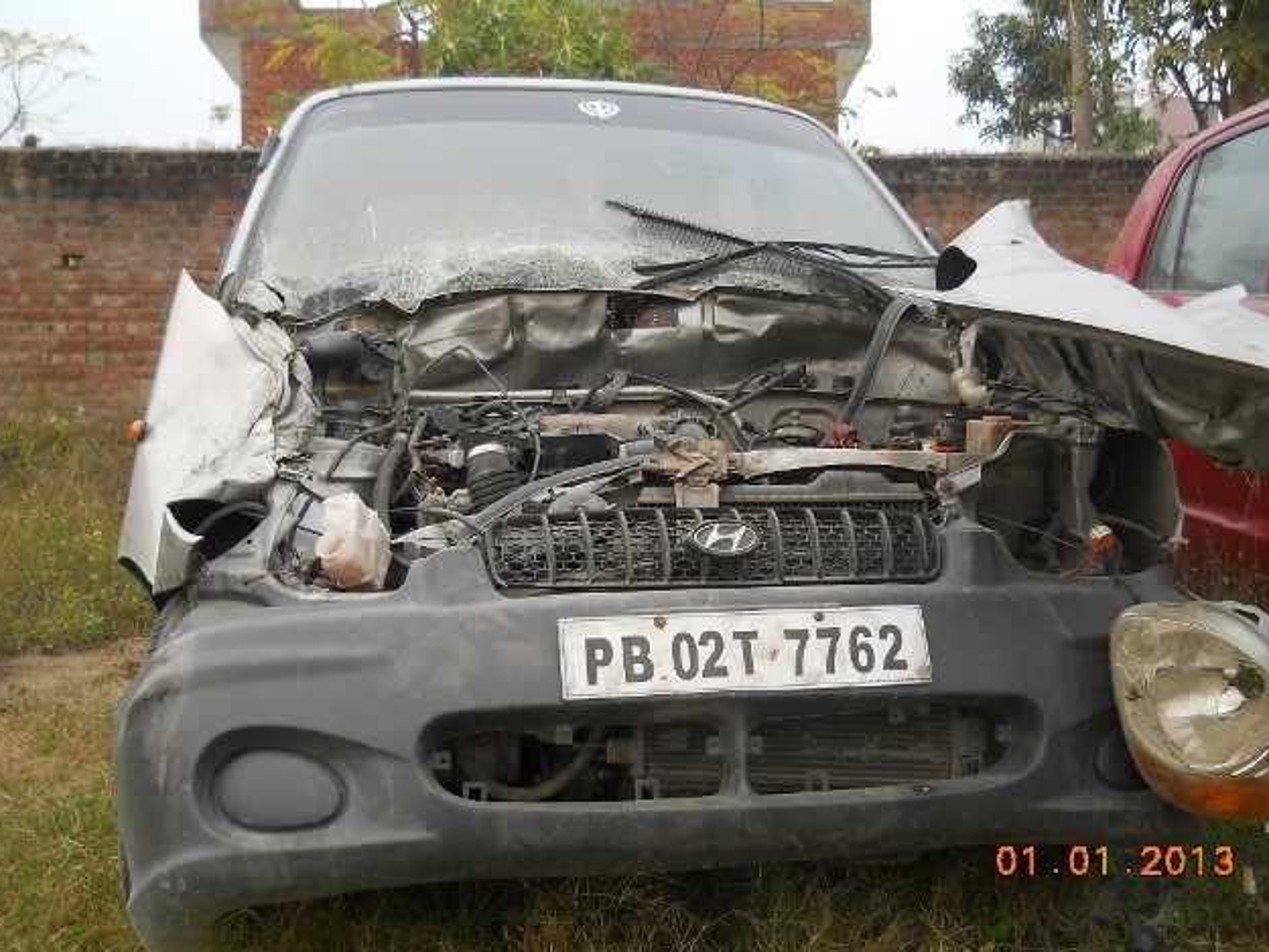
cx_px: 638
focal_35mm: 42
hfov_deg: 44.8
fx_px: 1540
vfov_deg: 34.4
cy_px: 471
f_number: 3.1
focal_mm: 6.72
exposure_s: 1/60
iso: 80
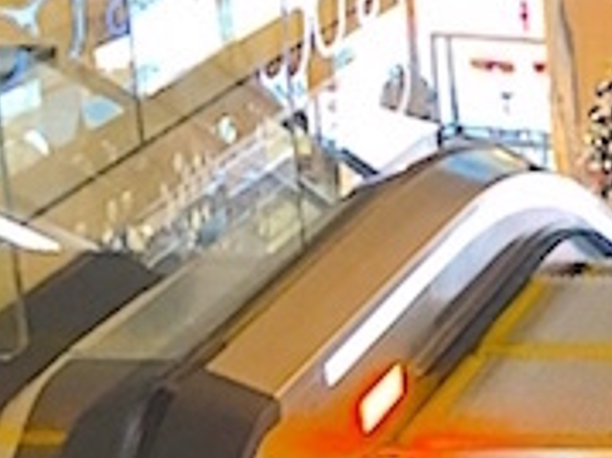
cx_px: 1238
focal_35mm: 138
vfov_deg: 10.7
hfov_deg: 12.5
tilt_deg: -15.5
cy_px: 154
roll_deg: -1.1
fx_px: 2438
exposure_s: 1/33
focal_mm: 4.15
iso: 125
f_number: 2.2
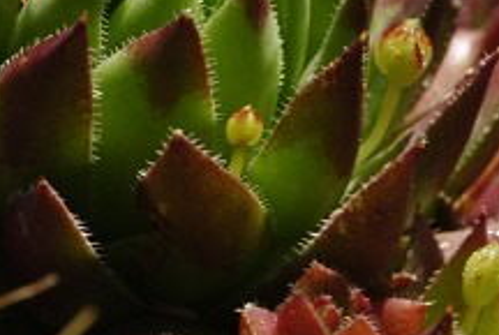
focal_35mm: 473
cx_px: 425
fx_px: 6568
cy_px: -111
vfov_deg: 2.9
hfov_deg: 4.3
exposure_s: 1/125
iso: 100
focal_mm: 85
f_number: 11
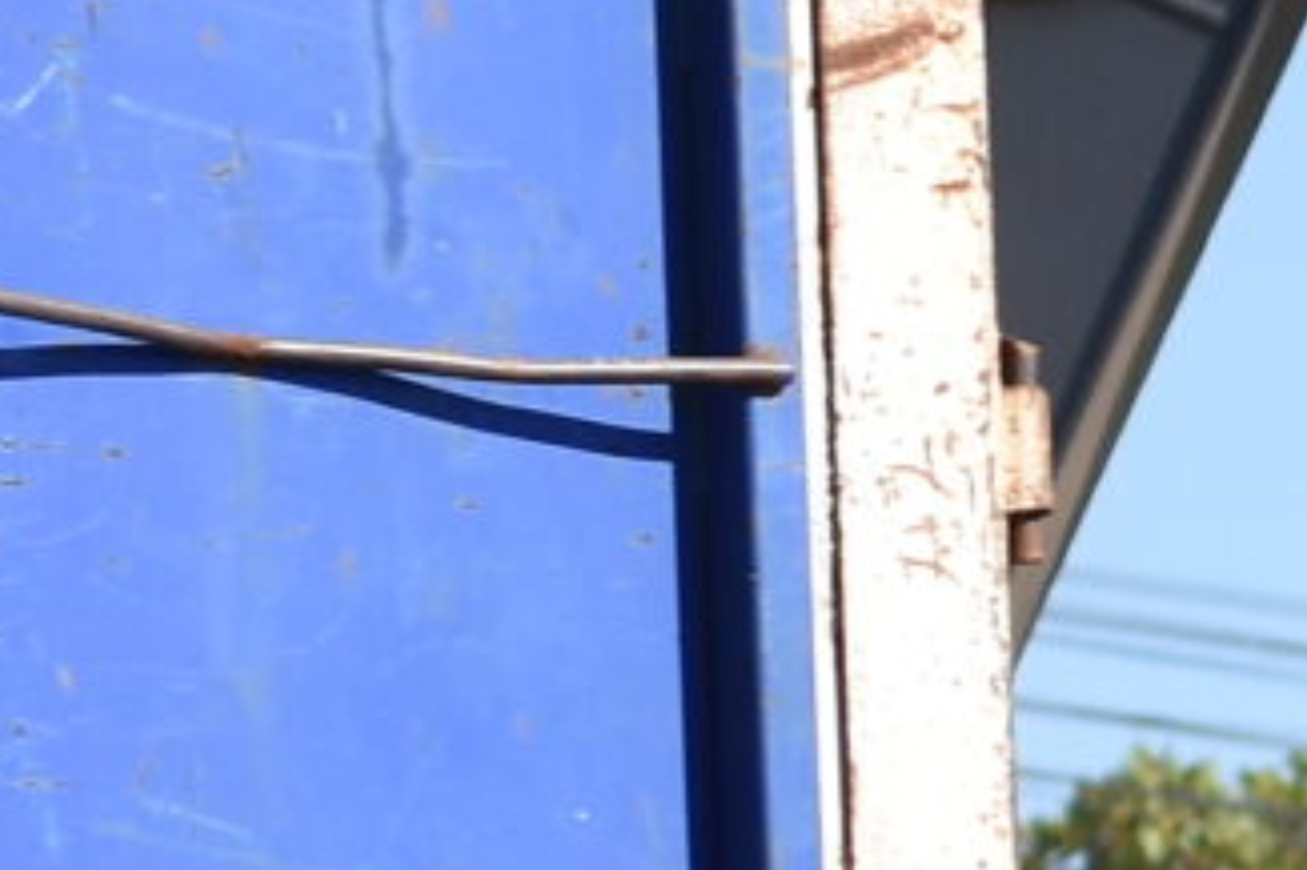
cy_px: 2119
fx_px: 21372
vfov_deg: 2.3
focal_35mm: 589
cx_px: 5040
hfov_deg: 3.4
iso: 125
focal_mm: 50
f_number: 4
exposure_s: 1/1000
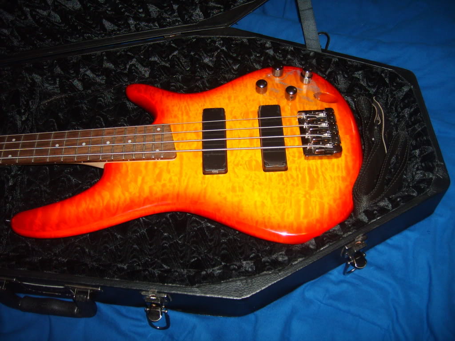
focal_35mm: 35
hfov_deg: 52.6
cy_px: 170
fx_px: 460
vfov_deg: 40.7
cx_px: 228
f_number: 2.8
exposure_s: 1/45
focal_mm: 5.8
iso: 100
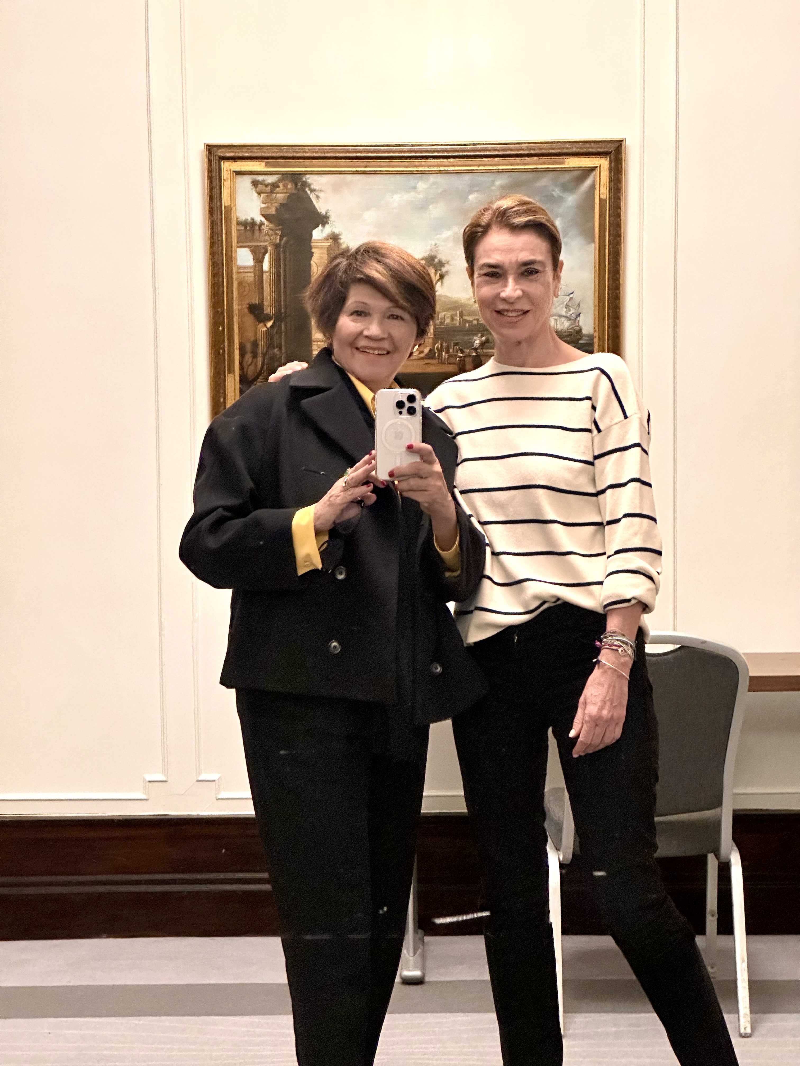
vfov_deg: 25.3
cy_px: 533
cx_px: 400
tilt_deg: -3.0
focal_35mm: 77
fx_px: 2373
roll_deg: +1.1
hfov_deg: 19.1
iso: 640
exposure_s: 1/50
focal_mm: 9
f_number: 2.8
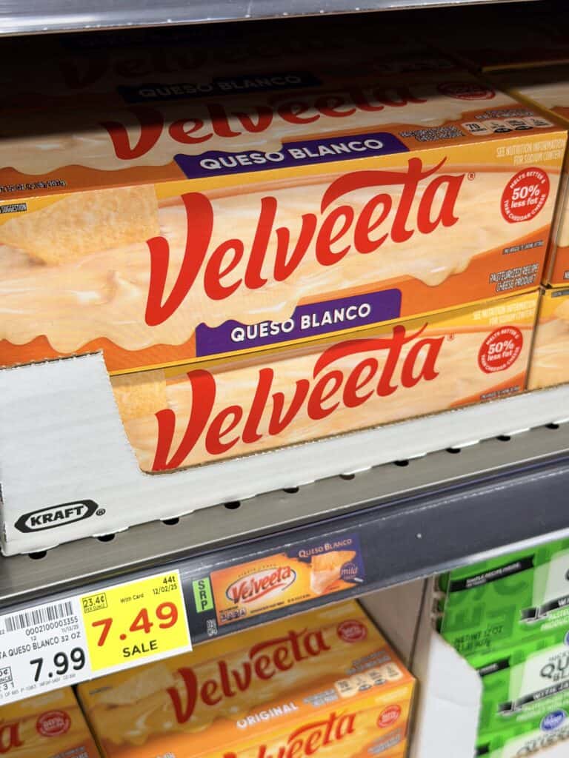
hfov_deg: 30.3
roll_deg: -3.4
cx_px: 284
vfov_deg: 39.7
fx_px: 1052
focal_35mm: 48
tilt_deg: -33.6
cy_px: 379
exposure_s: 1/42
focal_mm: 6.76
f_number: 1.78
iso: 125
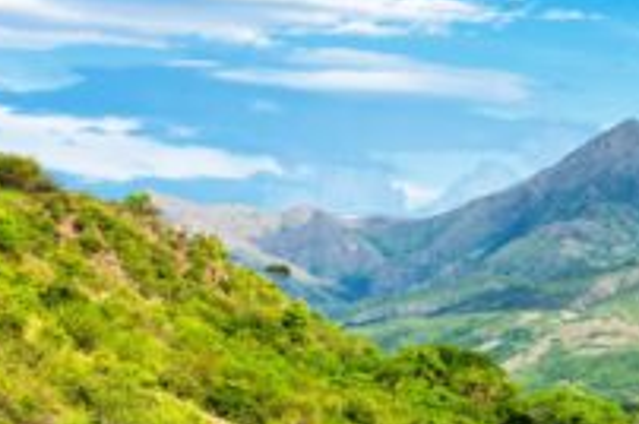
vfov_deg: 9.6
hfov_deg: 13.4
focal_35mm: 141
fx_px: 2499
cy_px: 427
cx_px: 1066
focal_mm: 37
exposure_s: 1/100
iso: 100
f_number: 8
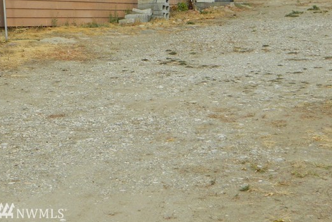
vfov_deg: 11.7
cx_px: 31
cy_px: -10
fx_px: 1070
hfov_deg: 17.4
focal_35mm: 116
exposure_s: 1/500
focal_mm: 10.2
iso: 80
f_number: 3.8
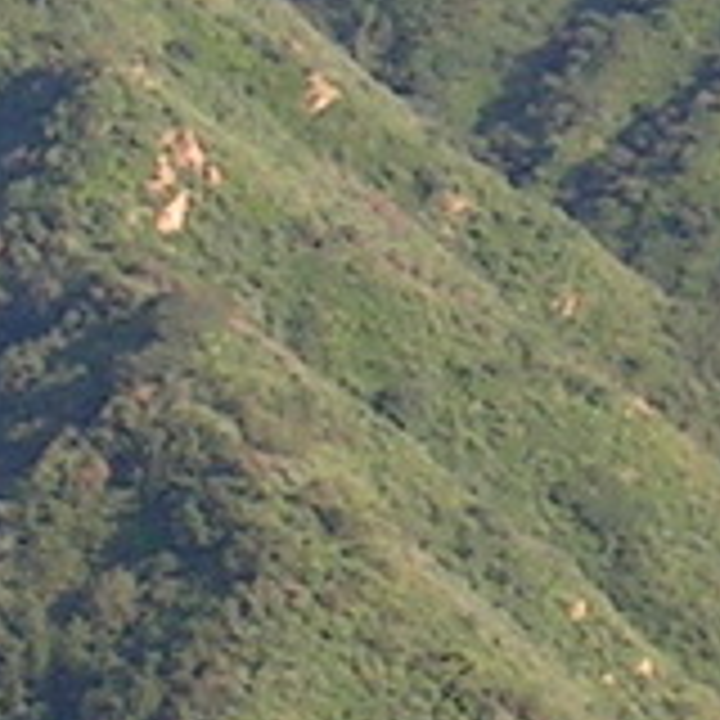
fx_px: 10095
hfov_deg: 4.0
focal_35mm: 429
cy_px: 302
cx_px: 1413
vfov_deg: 4.1
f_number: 5.6
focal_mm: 9
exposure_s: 1/160
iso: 50
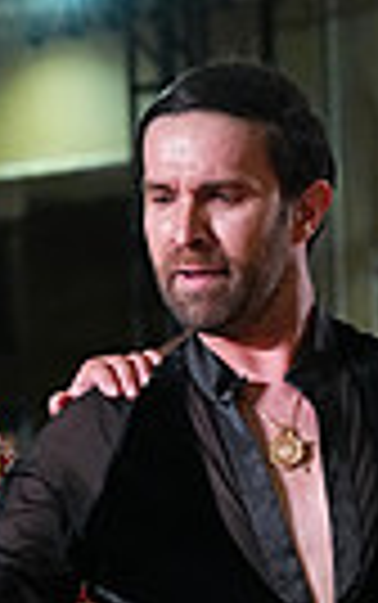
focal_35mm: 440
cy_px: 868
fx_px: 7237
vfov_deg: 4.7
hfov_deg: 3.0
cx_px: -124
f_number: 5.6
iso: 8000
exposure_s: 1/400
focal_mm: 100
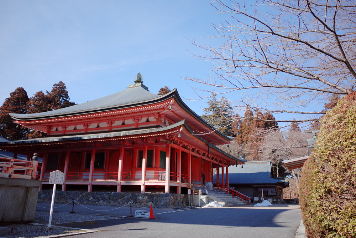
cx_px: 178
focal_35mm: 28
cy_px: 119
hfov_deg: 65.5
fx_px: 277
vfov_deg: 46.4
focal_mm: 18.3
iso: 400
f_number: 2.8
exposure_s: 1/2000
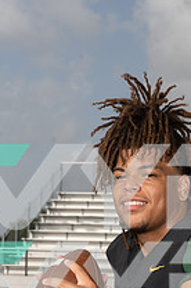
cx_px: 154
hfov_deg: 9.5
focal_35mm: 143
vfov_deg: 14.2
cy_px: 285
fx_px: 1142
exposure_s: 1/250
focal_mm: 66
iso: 100
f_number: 11
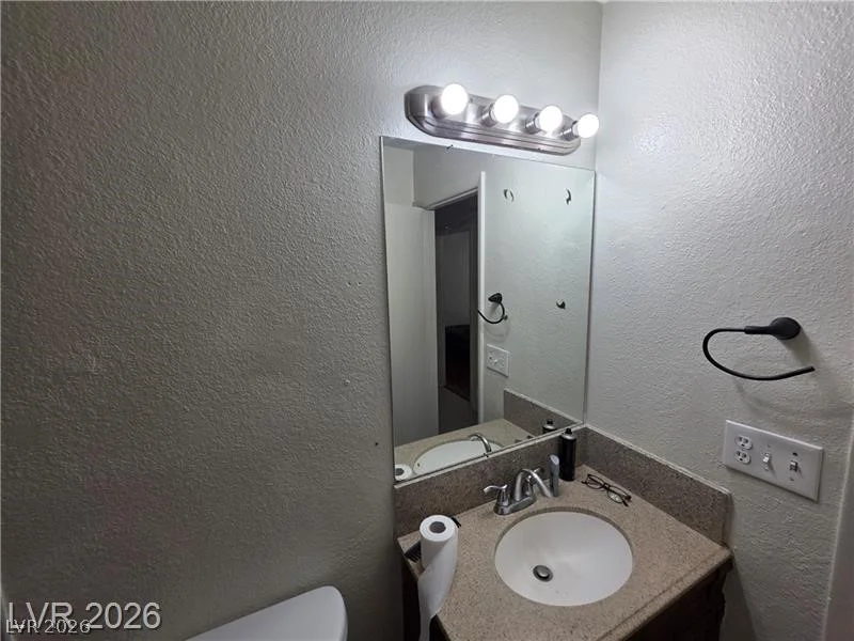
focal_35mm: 13
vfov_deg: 89.9
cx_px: 427
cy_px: 320
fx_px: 321
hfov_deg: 106.2
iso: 40
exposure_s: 1/120
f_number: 1.9
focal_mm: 2.2
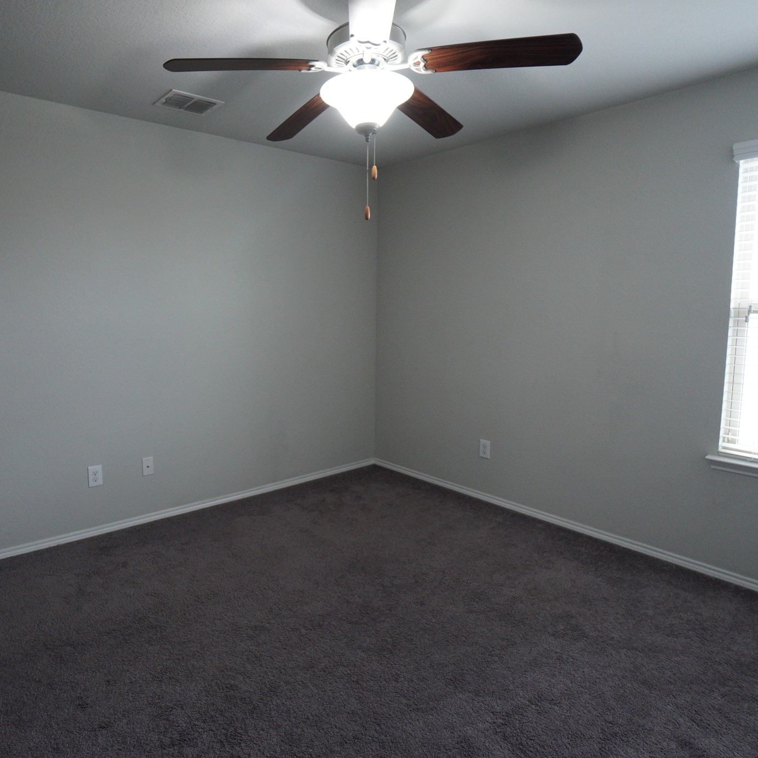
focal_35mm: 20
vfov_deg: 74.8
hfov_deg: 74.2
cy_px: 372
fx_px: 495
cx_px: 314
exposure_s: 1/60
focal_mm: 10
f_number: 4
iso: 800
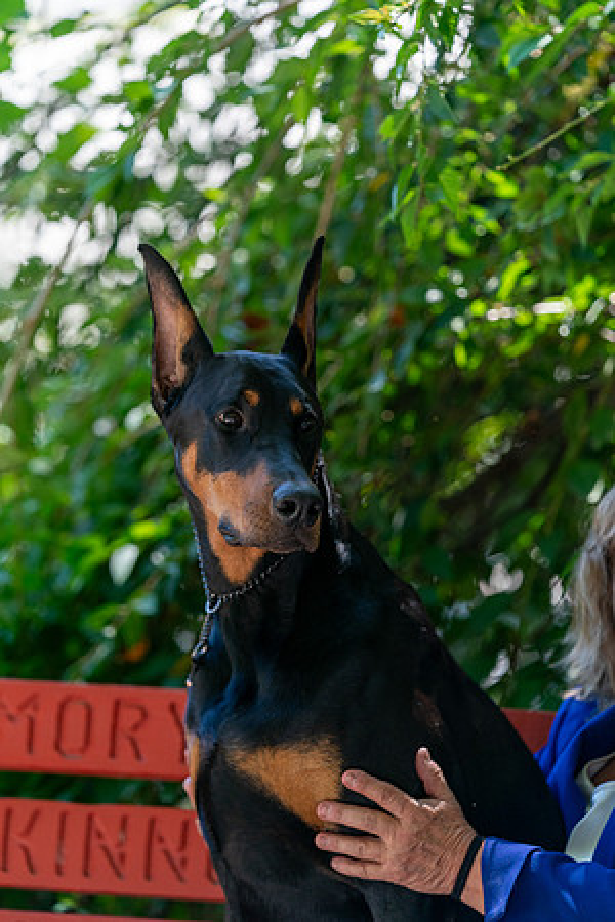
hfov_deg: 9.1
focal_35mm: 150
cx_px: 308
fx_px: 3843
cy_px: 461
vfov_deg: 13.7
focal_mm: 150
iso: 800
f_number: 3.5
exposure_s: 1/1250
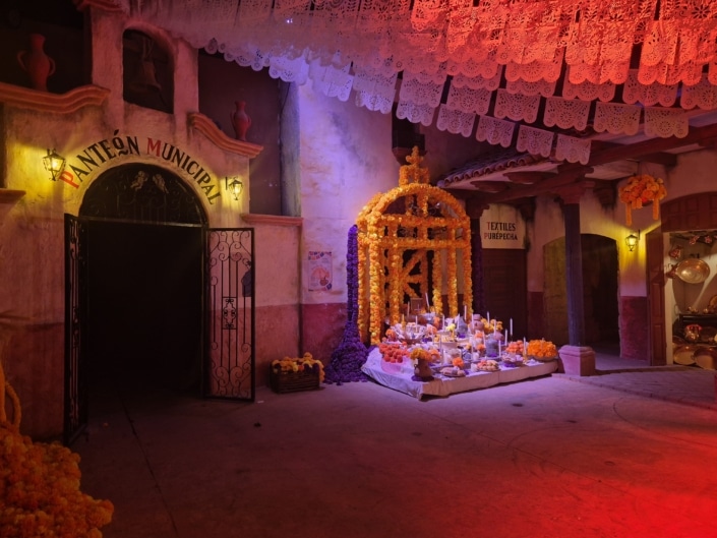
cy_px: 269
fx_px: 476
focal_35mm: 23
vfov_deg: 58.9
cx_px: 358
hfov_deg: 73.9
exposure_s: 1/35
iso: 400
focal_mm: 5.4
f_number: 1.8
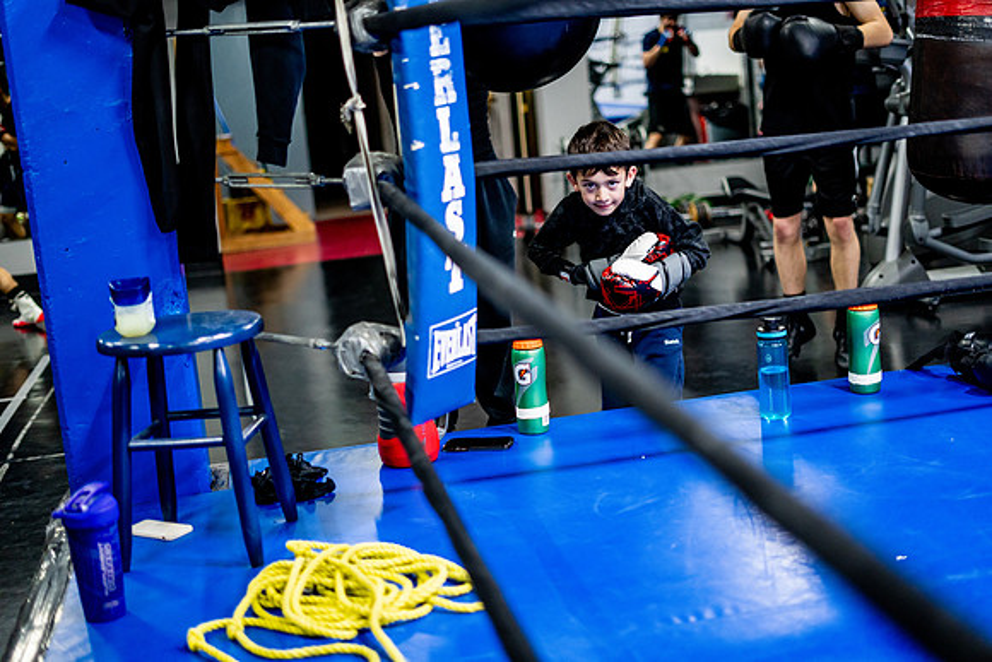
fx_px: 1378
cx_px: 496
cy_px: 331
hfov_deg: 39.6
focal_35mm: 50
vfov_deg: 27.0
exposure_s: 1/400
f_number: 1.8
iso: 2500
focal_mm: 50
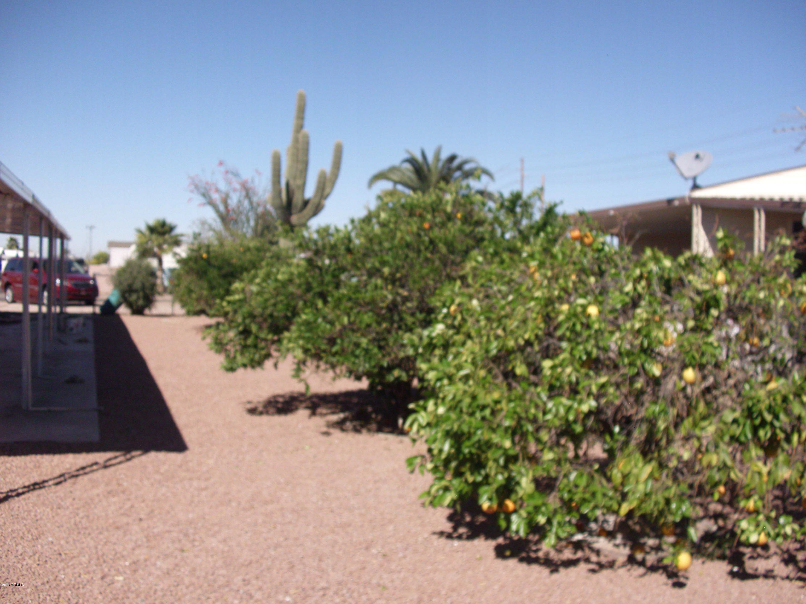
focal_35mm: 38
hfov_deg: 49.0
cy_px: 302
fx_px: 885
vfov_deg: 37.7
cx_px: 403
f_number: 7.8
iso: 125
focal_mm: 6.3
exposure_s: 1/310
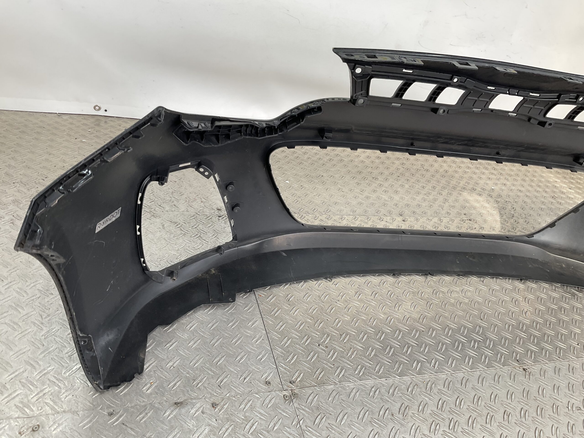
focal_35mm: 29
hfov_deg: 61.7
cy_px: 219
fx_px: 489
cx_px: 292
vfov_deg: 48.2
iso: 20
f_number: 1.8
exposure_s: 1/120
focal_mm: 3
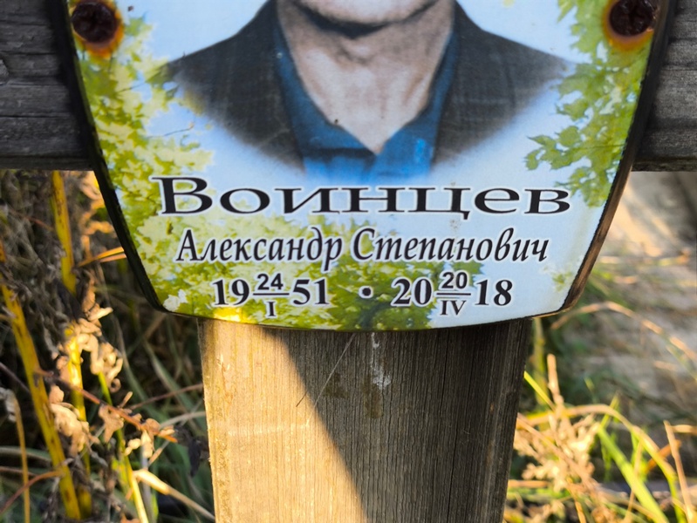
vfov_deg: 29.1
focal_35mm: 50
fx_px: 1007
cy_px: 262
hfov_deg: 38.2
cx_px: 348
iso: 50
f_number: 1.7
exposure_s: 1/164
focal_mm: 4.71
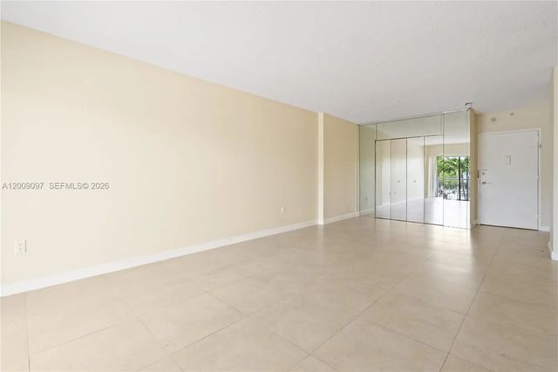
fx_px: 248
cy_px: 186
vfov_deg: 73.7
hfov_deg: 96.8
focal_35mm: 16
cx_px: 279
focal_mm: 16
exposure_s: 1/30
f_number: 9
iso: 640
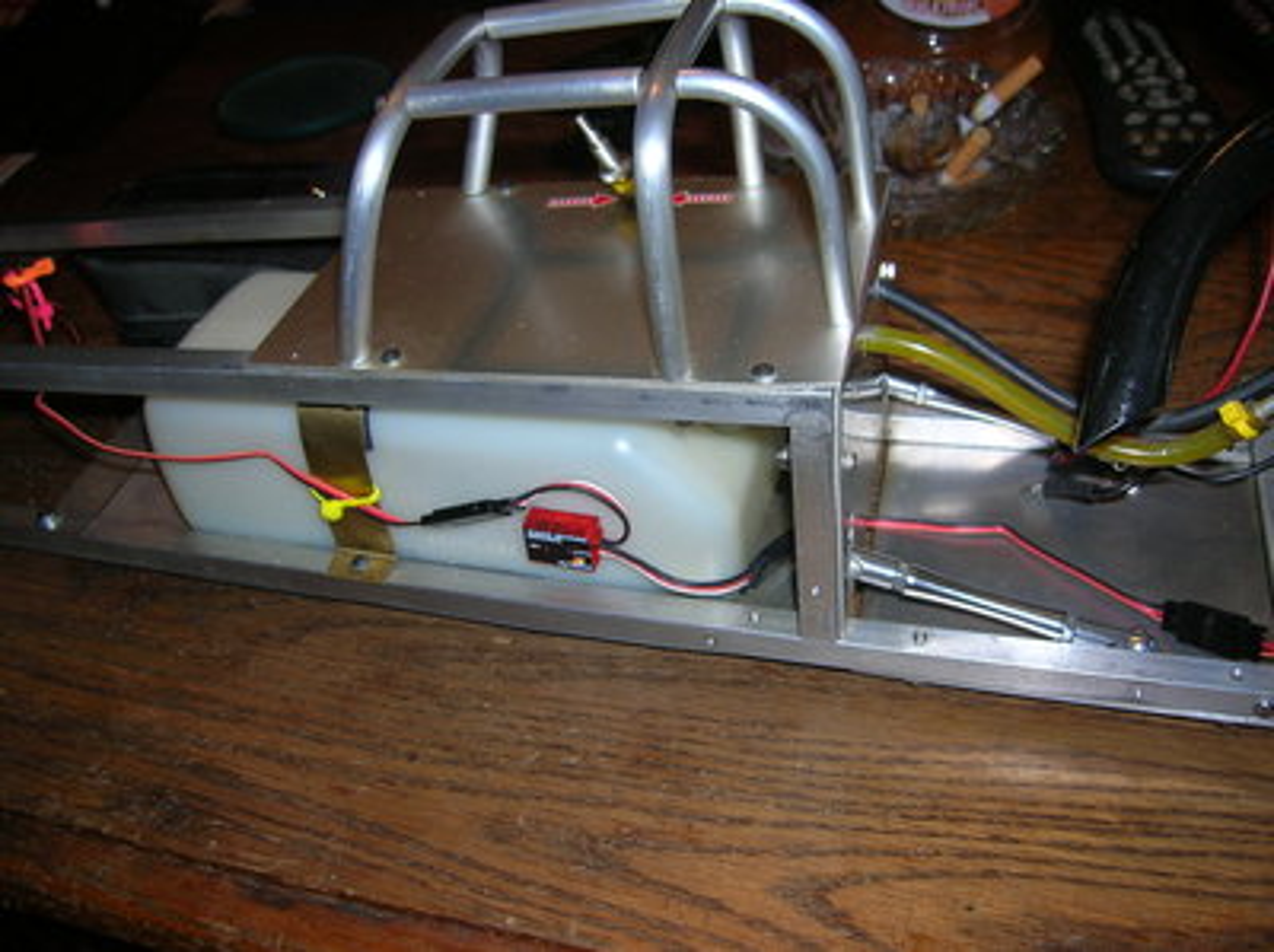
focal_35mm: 34
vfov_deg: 41.7
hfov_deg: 54.0
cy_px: 476
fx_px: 1250
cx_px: 637
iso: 50
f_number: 2.9
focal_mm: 5.7
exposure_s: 1/60.1
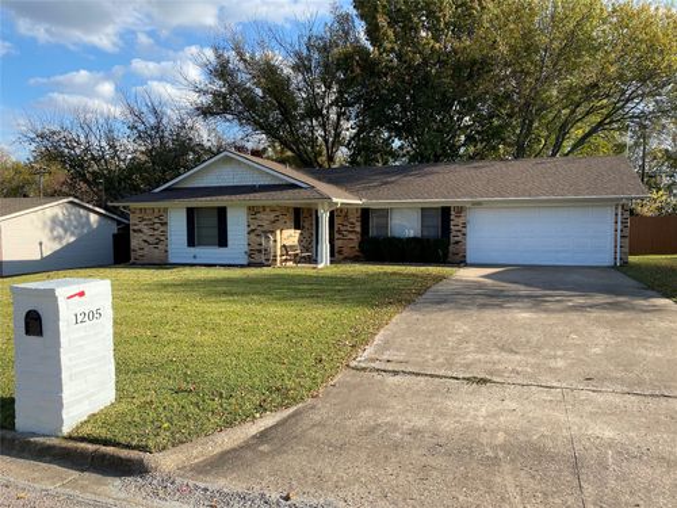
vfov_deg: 53.1
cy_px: 254
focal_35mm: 26
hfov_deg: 67.3
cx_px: 338
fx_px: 508
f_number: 1.8
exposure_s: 1/1504
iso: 32
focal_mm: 4.25
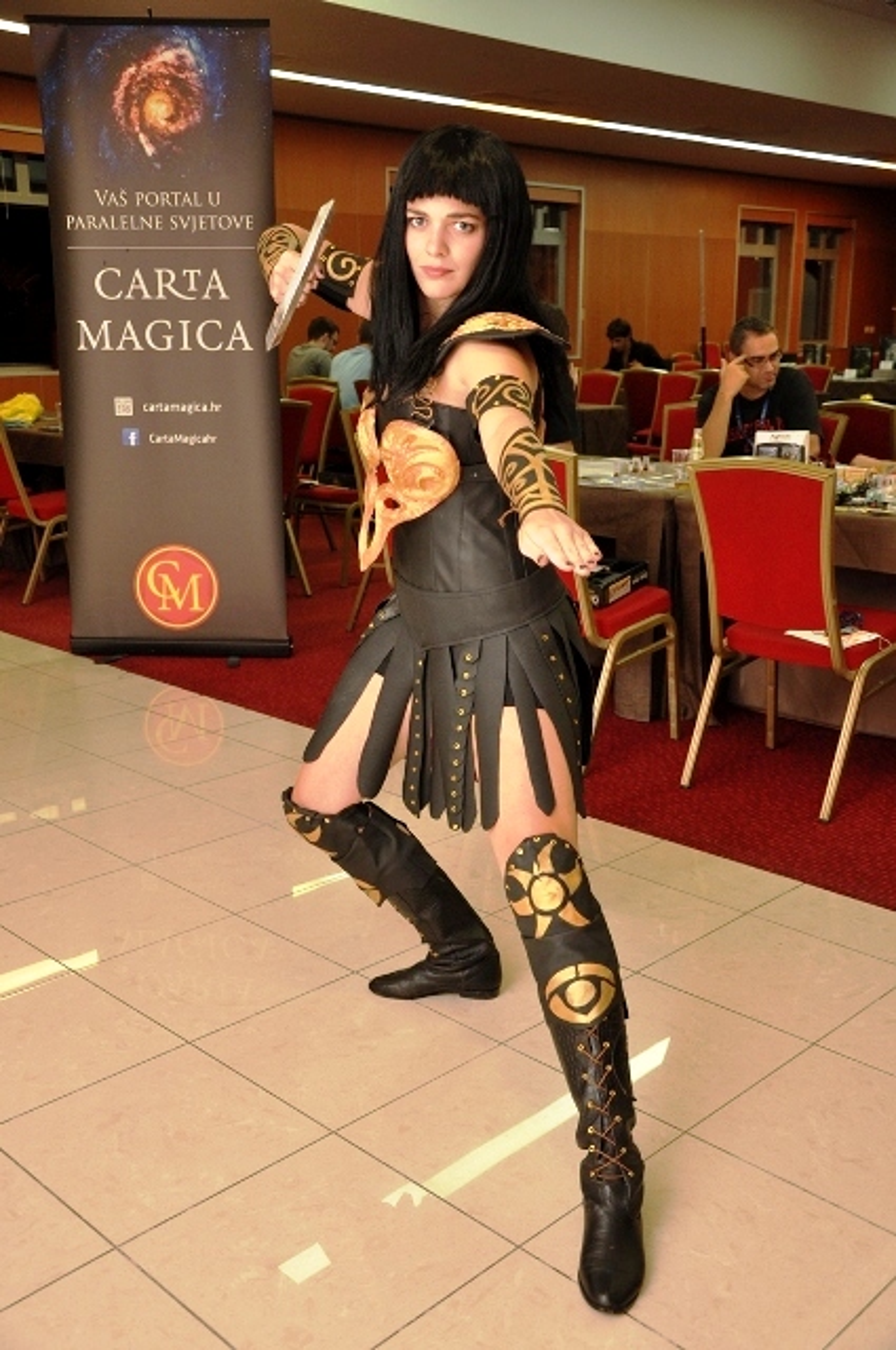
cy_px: 675
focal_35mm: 36
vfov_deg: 53.2
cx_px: 448
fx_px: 1348
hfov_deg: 36.8
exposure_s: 1/50
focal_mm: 24
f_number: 3.8
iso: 400
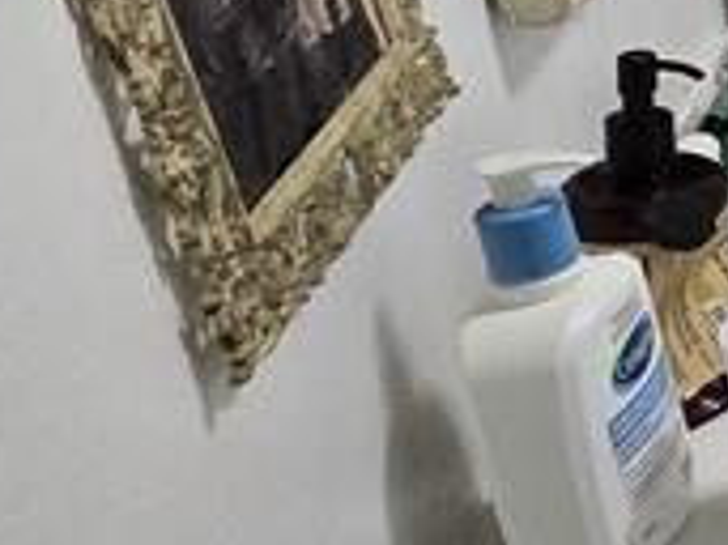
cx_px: 2048
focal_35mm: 78
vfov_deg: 17.7
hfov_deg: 12.5
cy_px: -166
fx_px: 1639
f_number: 2.2
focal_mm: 2.2
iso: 250
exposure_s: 1/60
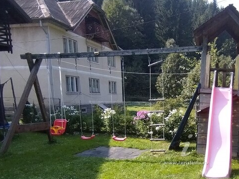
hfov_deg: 49.4
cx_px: 178
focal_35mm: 36
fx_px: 249
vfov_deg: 38.3
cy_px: 141
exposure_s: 1/496
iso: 100
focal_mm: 1.42
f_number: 2.2
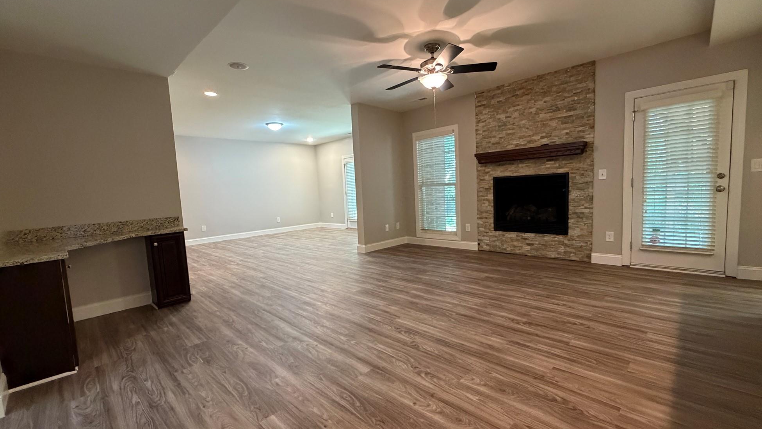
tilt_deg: -5.5
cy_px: 220
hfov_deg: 99.4
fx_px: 323
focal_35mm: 16
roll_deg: +3.1
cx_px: 381
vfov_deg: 67.1
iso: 640
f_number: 2.2
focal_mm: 2.22
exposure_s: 1/60
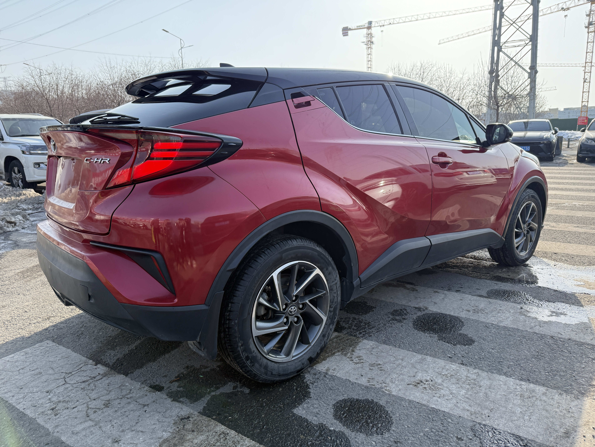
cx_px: 298
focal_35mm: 24
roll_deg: +2.0
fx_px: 413
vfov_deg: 56.8
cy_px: 224
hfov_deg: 71.6
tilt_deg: -10.2
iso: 100
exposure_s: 1/2000
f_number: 1.78
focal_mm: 6.76
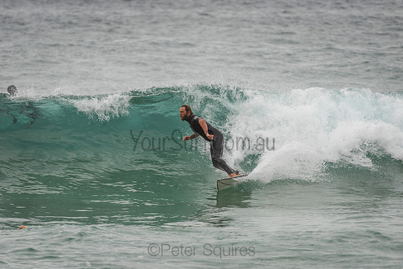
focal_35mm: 500
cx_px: 202
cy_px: 134
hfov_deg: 4.1
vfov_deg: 2.8
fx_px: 5598
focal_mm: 500
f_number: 5.6
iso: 250
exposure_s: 1/2000
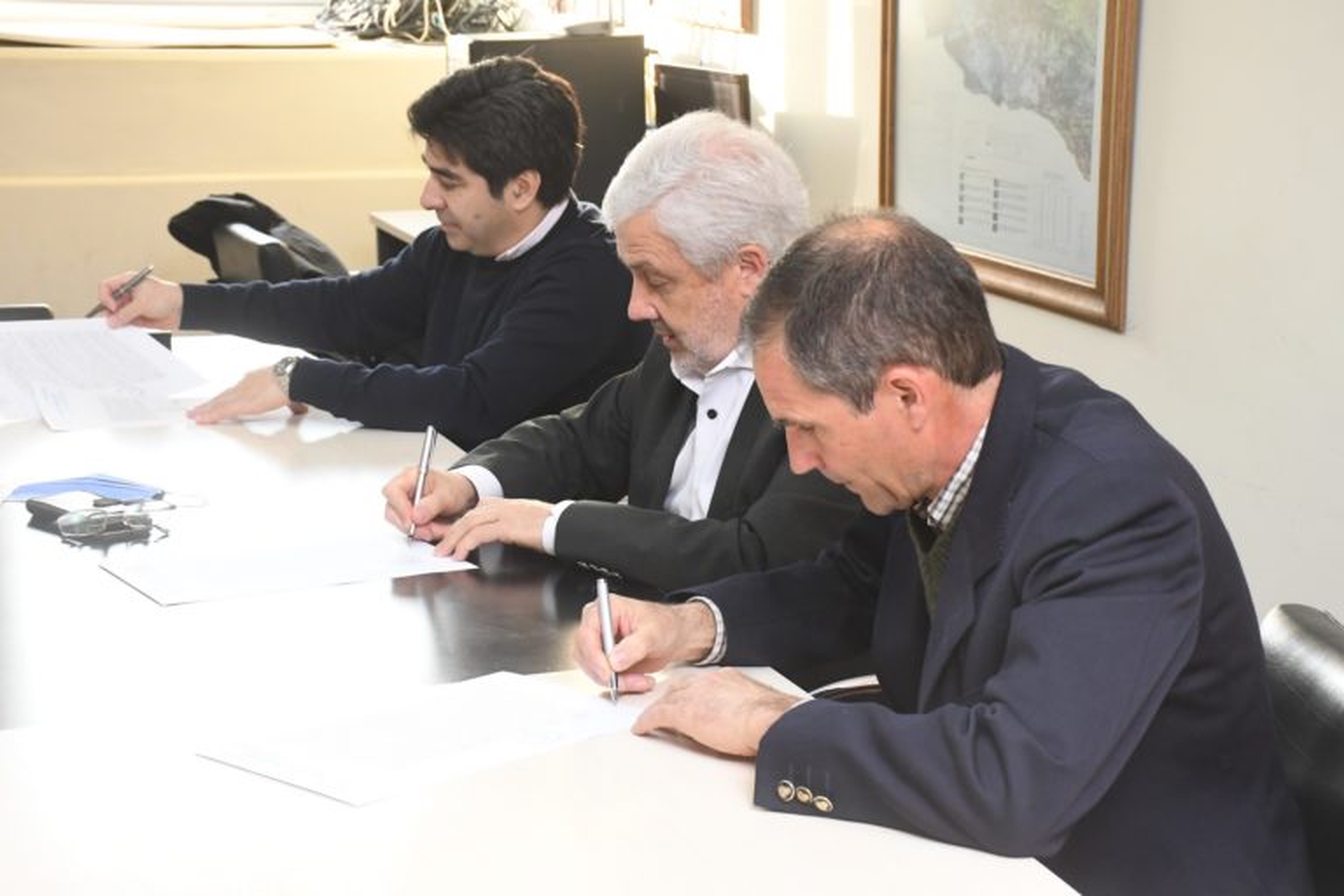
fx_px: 2800
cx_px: 672
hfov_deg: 27.0
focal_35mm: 75
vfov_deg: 18.2
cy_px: 448
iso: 3200
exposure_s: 1/250
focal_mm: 50
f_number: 8
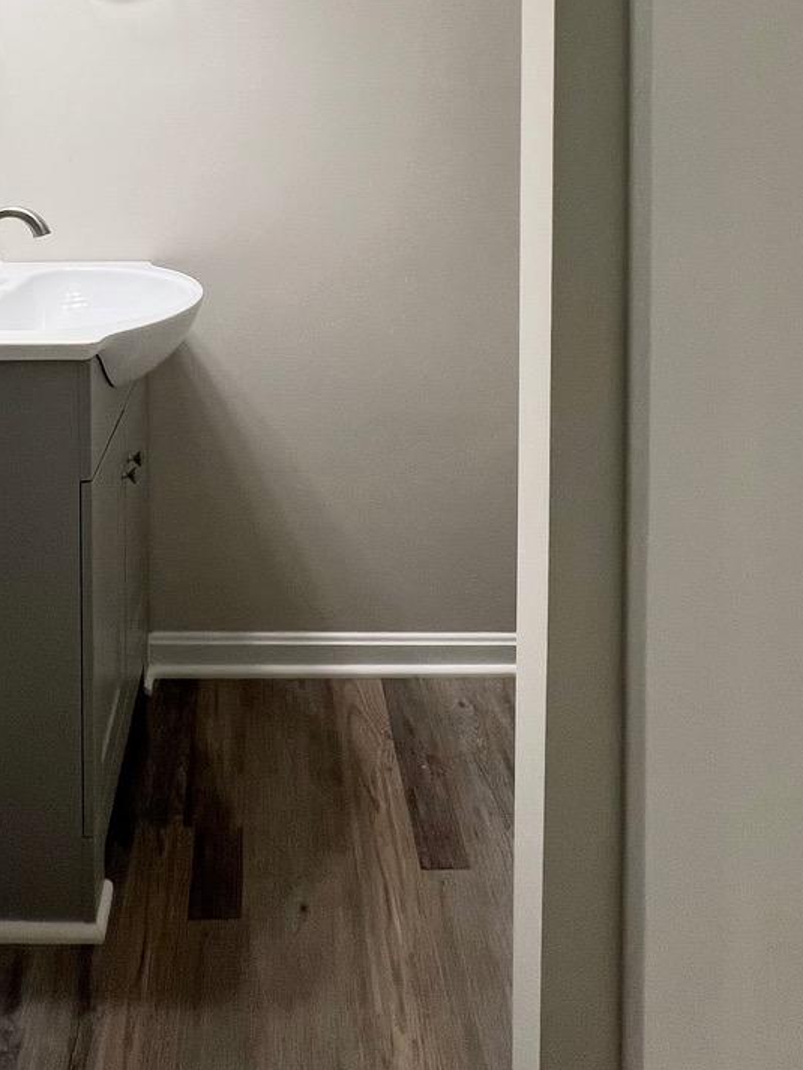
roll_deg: +0.2
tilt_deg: -3.0
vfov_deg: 56.2
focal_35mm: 28
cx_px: 261
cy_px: 138
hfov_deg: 48.8
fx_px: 866
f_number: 1.8
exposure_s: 1/120
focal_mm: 1.57
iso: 80
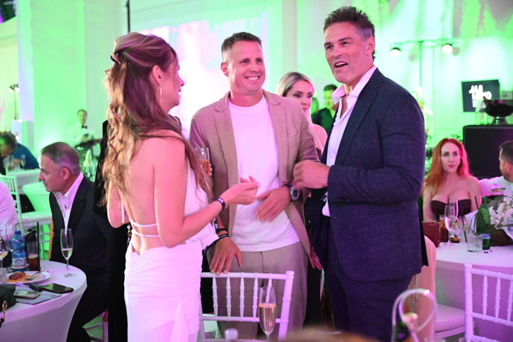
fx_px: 670
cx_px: 256
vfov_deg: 28.6
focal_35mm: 47
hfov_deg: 41.9
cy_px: 171
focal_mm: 47
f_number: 2.8
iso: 8000
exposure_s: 1/100
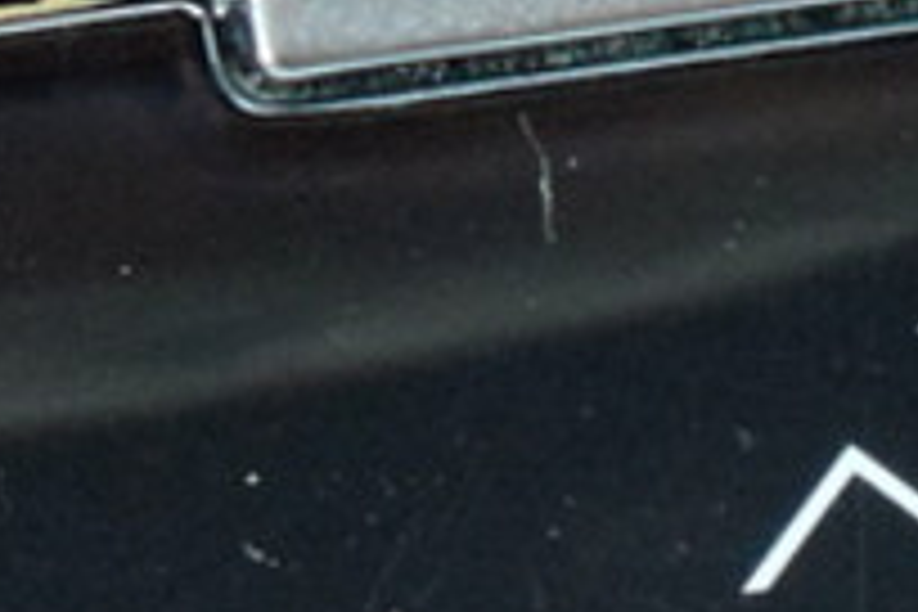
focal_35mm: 566
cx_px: 1278
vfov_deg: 2.4
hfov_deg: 3.6
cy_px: -970
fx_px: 14443
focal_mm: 55
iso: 4500
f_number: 5.6
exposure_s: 1/60
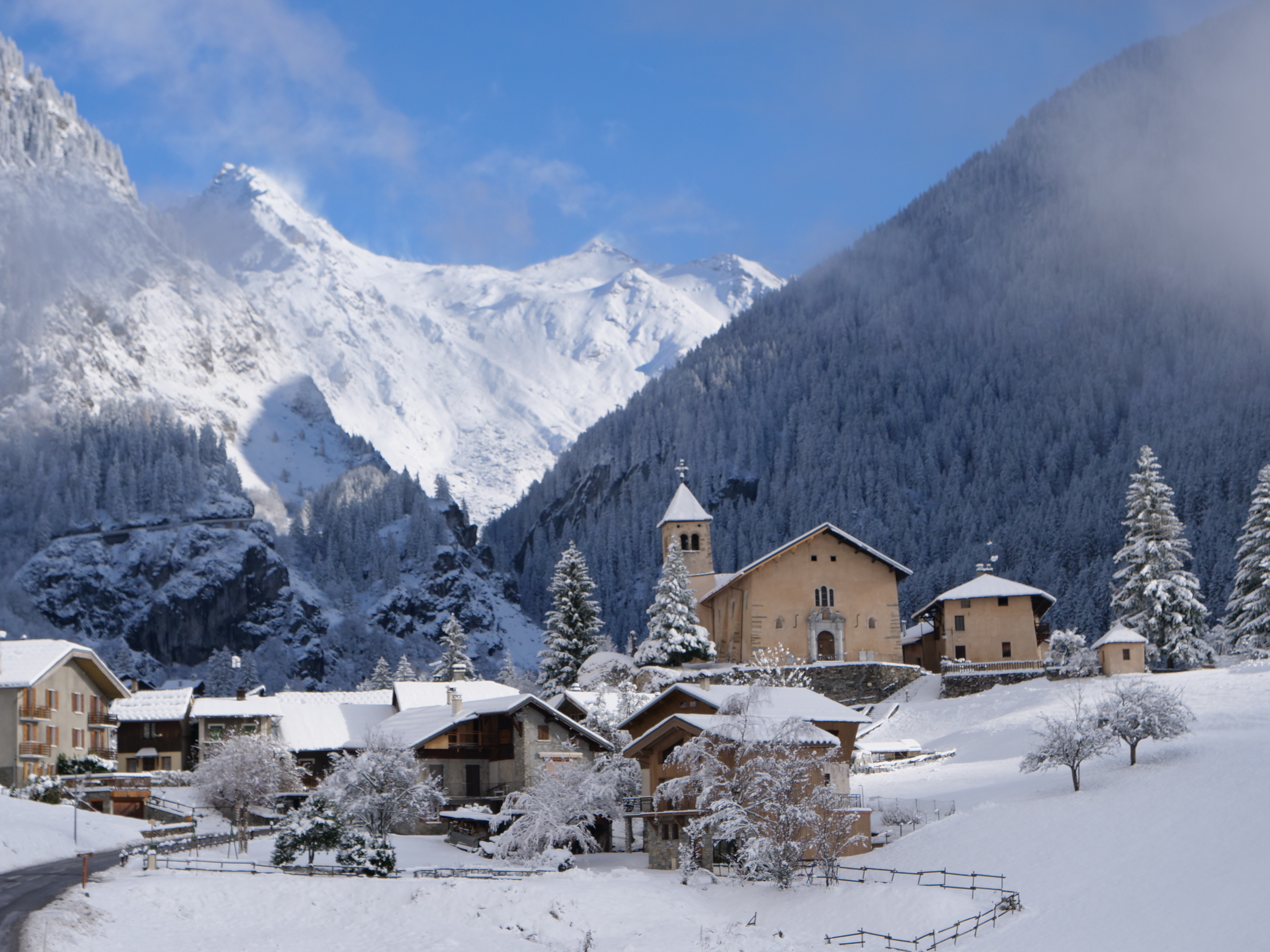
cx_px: 635
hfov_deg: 25.7
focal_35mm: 76
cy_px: 476
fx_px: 2788
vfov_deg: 19.4
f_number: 5
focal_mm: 38
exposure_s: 1/2000
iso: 200
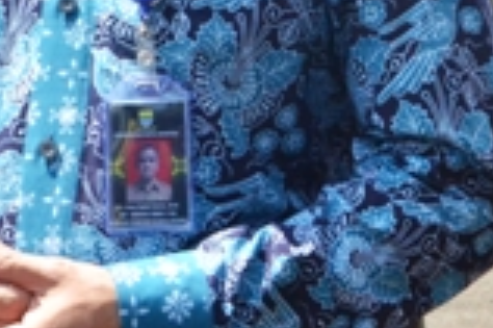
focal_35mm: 213
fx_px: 2914
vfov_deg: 6.3
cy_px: -214
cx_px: 365
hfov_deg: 9.7
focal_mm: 35
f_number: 16
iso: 1600
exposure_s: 1/250
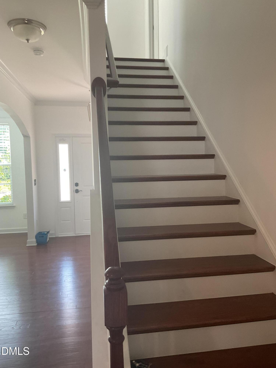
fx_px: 308
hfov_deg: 48.2
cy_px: 184
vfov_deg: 61.7
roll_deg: +1.1
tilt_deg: -2.5
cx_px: 138
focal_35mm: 29
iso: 64
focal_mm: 3
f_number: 1.8
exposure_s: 1/60
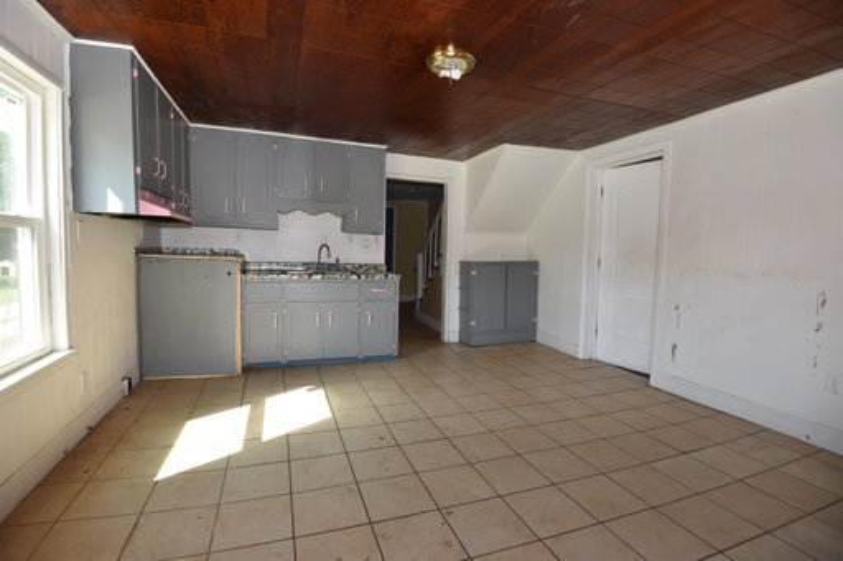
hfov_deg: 93.3
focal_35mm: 17
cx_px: 422
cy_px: 280
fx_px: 398
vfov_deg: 70.4
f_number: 5.6
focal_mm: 17
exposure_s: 1/125
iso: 400
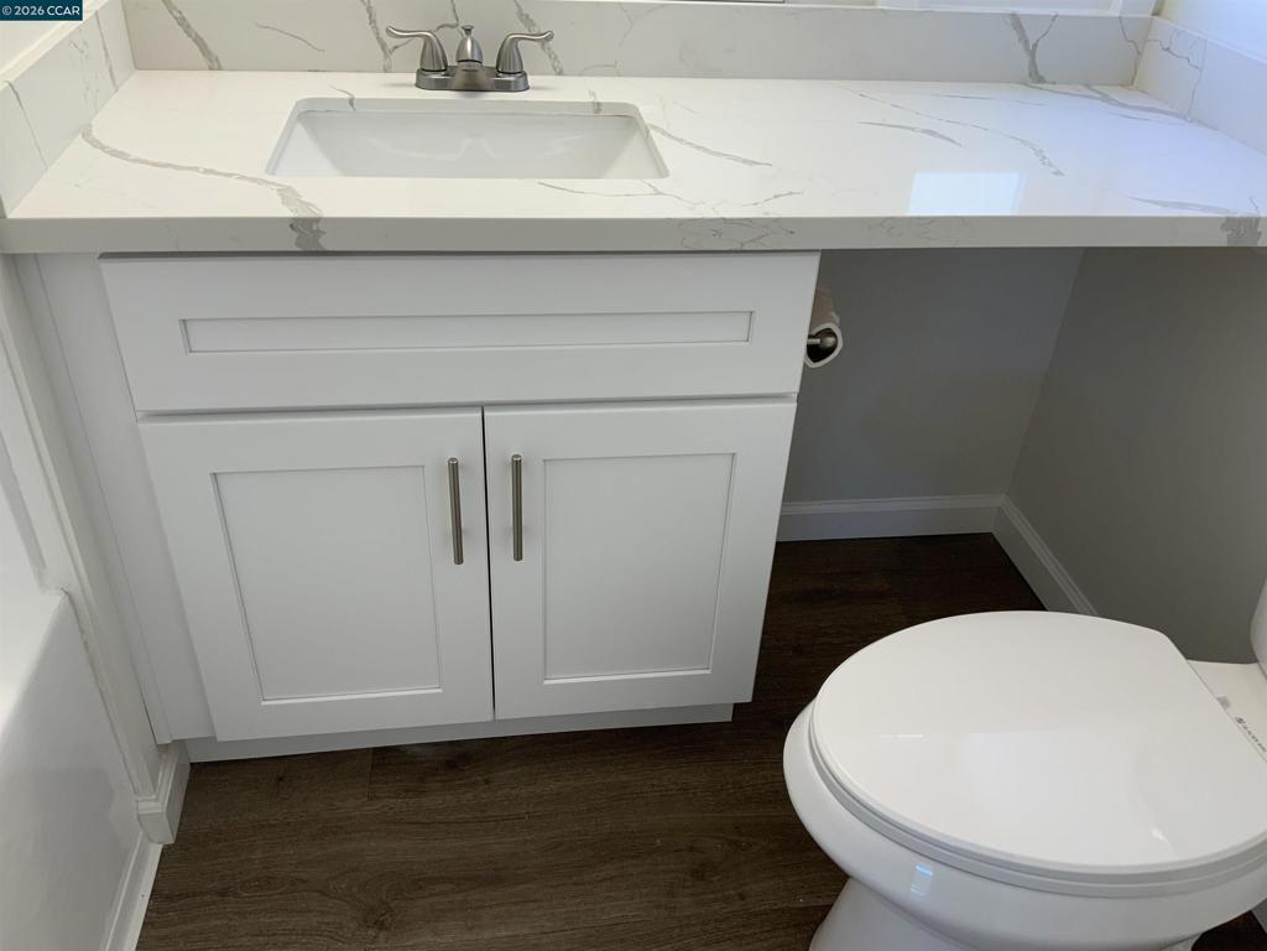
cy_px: 476
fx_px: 1061
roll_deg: -3.3
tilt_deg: -34.5
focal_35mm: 29
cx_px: 634
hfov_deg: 61.7
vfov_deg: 48.2
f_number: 1.8
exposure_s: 1/60
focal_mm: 3
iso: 40
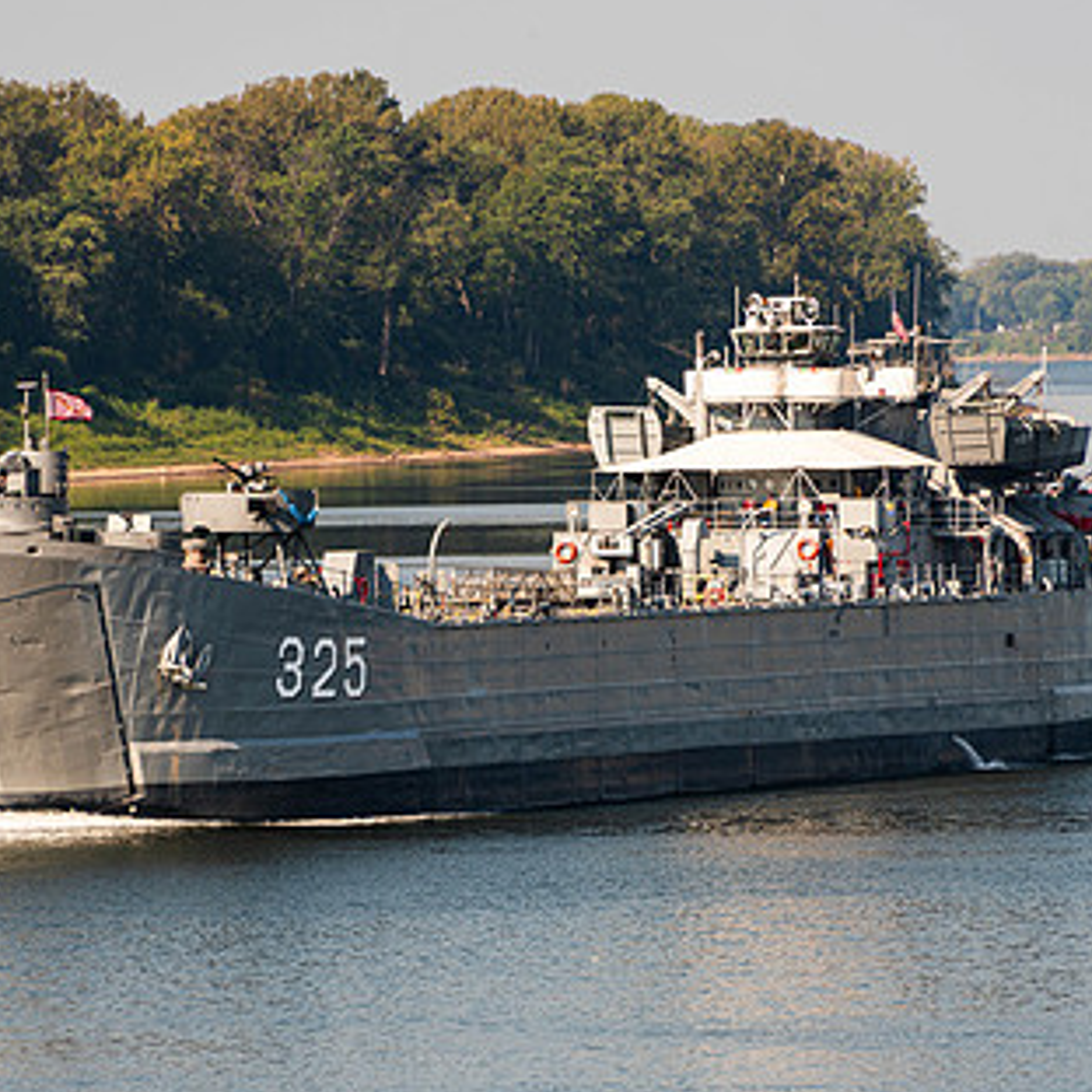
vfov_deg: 3.6
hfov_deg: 3.6
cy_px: 576
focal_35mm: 490
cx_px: 522
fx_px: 17488
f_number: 8
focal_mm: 300
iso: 64
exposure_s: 1/250
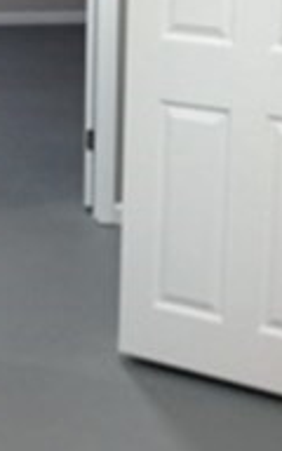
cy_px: 43
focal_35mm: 116
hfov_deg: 11.2
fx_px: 1426
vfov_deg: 17.7
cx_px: 35
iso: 50
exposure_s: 1/17
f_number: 2.4
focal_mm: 4.28
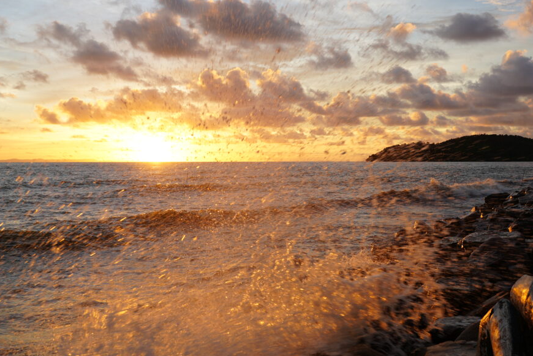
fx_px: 592
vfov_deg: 33.4
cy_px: 150
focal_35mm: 40
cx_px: 308
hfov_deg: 48.3
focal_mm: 34
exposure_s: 1/100
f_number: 6.3
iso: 100
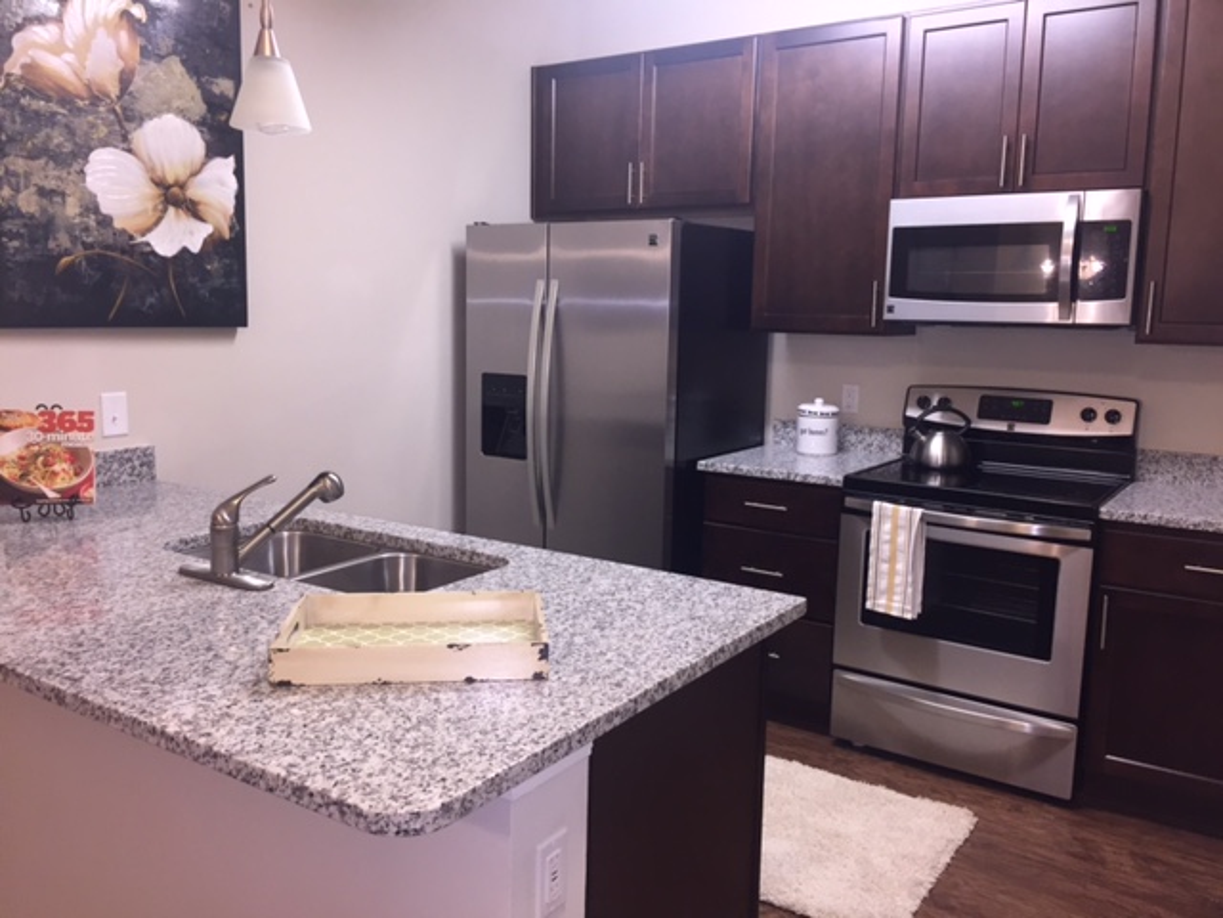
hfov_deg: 61.7
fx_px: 1025
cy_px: 459
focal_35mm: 29
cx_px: 612
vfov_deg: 48.2
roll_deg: -1.5
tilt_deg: -9.4
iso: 100
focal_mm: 4.15
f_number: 2.2
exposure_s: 1/30
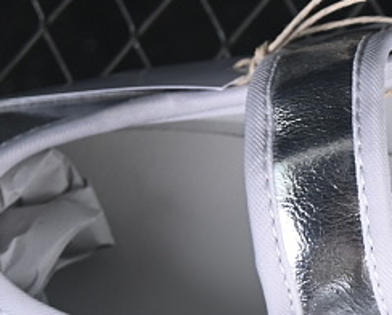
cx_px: 331
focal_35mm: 311
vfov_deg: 4.9
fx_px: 3614
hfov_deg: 6.2
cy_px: 497
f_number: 7.1
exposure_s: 1/80
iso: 160
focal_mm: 50
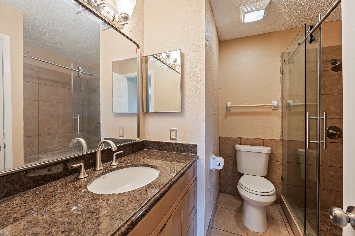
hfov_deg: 100.4
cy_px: 118
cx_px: 178
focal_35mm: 15
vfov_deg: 77.2
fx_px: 148
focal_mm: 15
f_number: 6.3
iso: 125
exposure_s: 1/2
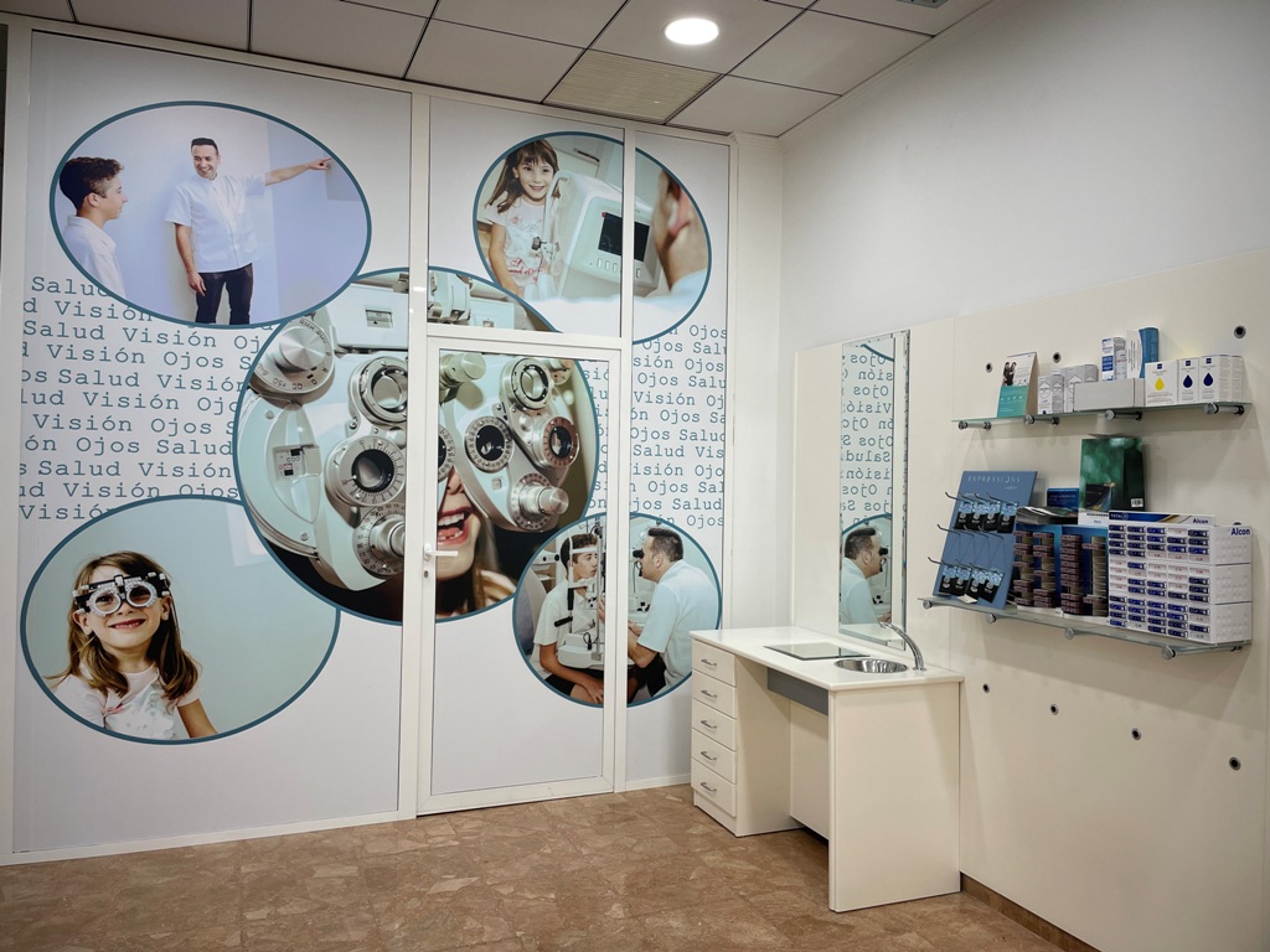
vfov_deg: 53.1
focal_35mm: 26
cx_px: 635
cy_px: 476
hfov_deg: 67.3
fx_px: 954
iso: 50
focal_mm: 4.2
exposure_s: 1/100
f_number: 1.6
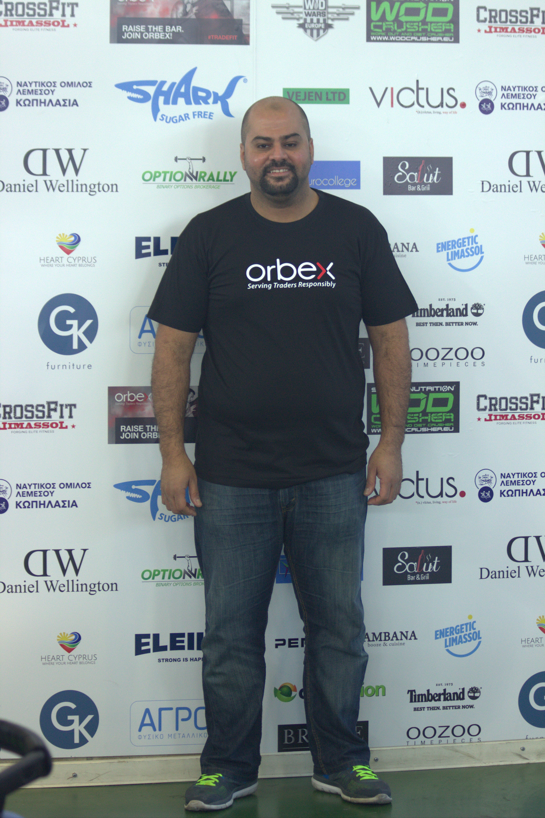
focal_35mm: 117
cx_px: 272
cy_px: 409
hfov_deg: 11.7
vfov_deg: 17.5
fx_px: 2658
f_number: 4
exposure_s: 1/100
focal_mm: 75
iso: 800
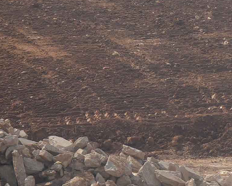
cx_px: 247
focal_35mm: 397
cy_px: 40
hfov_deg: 4.9
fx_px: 2727
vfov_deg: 3.9
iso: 100
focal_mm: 46
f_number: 7.1
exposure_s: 1/250
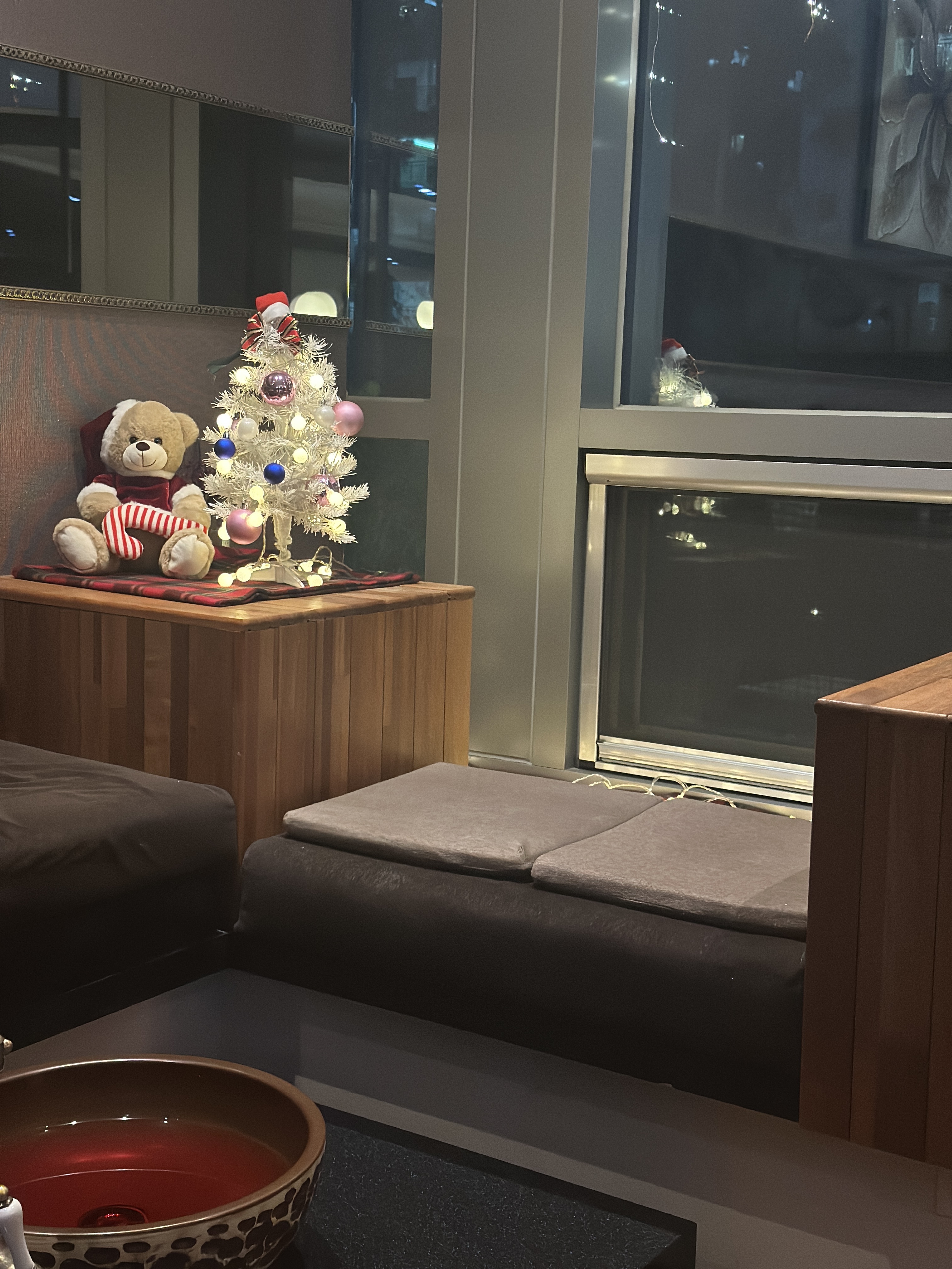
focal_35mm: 48
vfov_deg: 39.7
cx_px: 476
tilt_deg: -7.1
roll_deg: -2.4
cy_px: 634
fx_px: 1760
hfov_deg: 30.3
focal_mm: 6.86
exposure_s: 1/40
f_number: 1.78
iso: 400
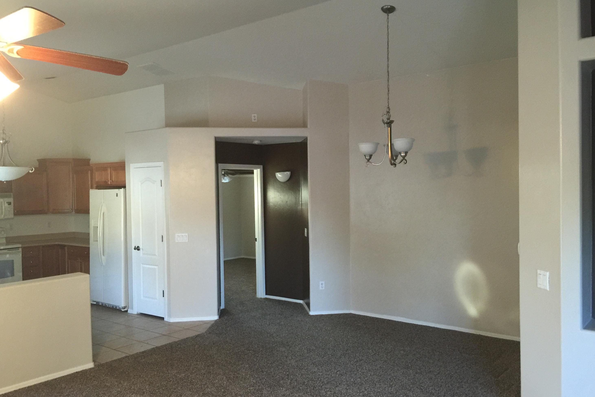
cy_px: 206
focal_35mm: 31
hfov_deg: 60.3
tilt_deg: -4.8
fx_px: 512
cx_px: 302
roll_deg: -0.7
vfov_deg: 42.3
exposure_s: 1/15
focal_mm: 4.15
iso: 125
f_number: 2.2
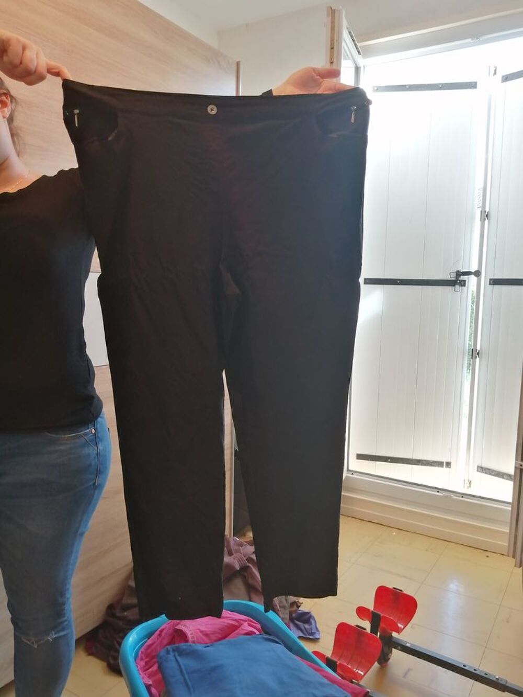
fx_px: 524
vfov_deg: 67.3
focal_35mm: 26
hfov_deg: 53.1
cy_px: 348
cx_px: 262
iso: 80
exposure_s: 1/33.3
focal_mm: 3.64
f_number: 1.8
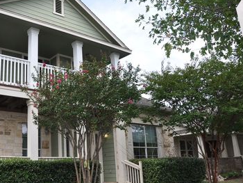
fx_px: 260
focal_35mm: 37
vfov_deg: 38.7
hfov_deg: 49.2
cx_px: 79
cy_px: 97
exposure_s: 1/200
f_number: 8
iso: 200
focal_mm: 18
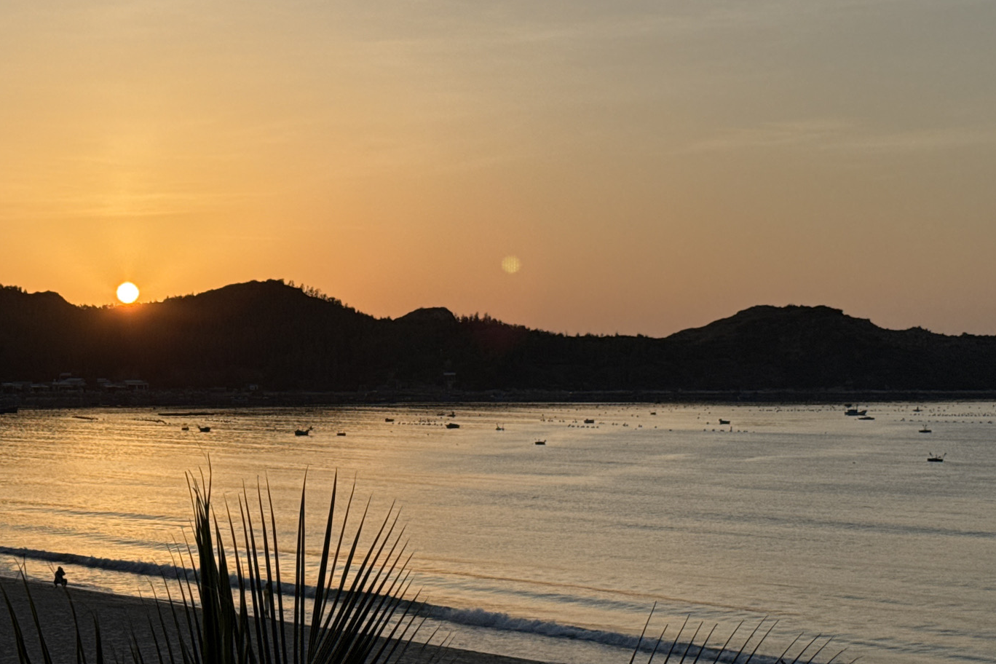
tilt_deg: +2.8
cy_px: 260
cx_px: 323
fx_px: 2020
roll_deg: +0.1
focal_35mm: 73
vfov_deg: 18.6
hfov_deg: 27.5
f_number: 1.78
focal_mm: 6.76
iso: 64
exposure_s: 1/6536
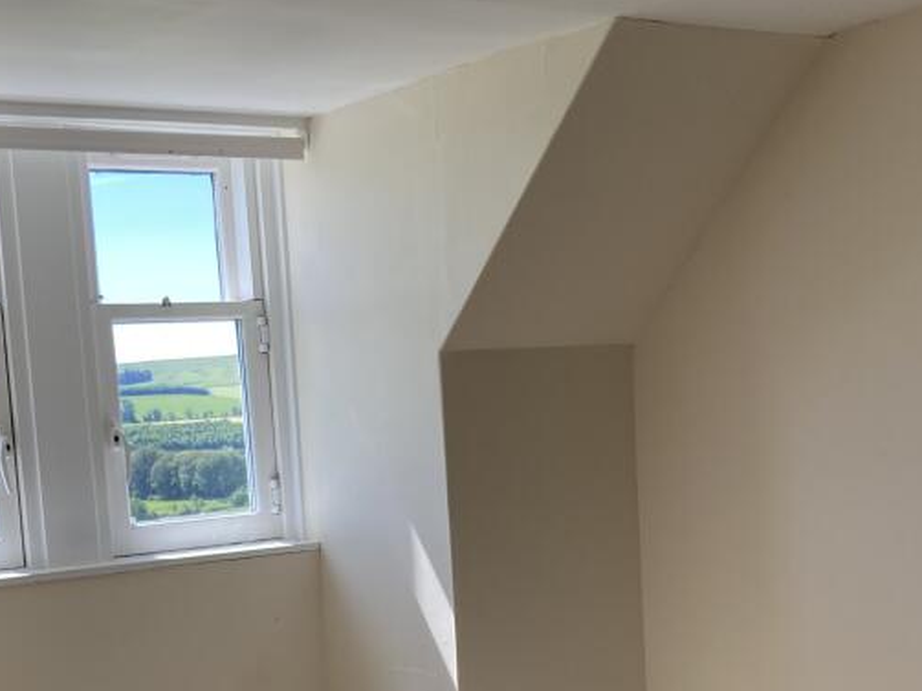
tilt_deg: -5.9
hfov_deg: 33.8
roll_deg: +3.3
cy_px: 574
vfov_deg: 25.1
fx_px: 1518
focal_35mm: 57
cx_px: 418
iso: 20
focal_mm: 3.99
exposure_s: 1/178
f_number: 1.8
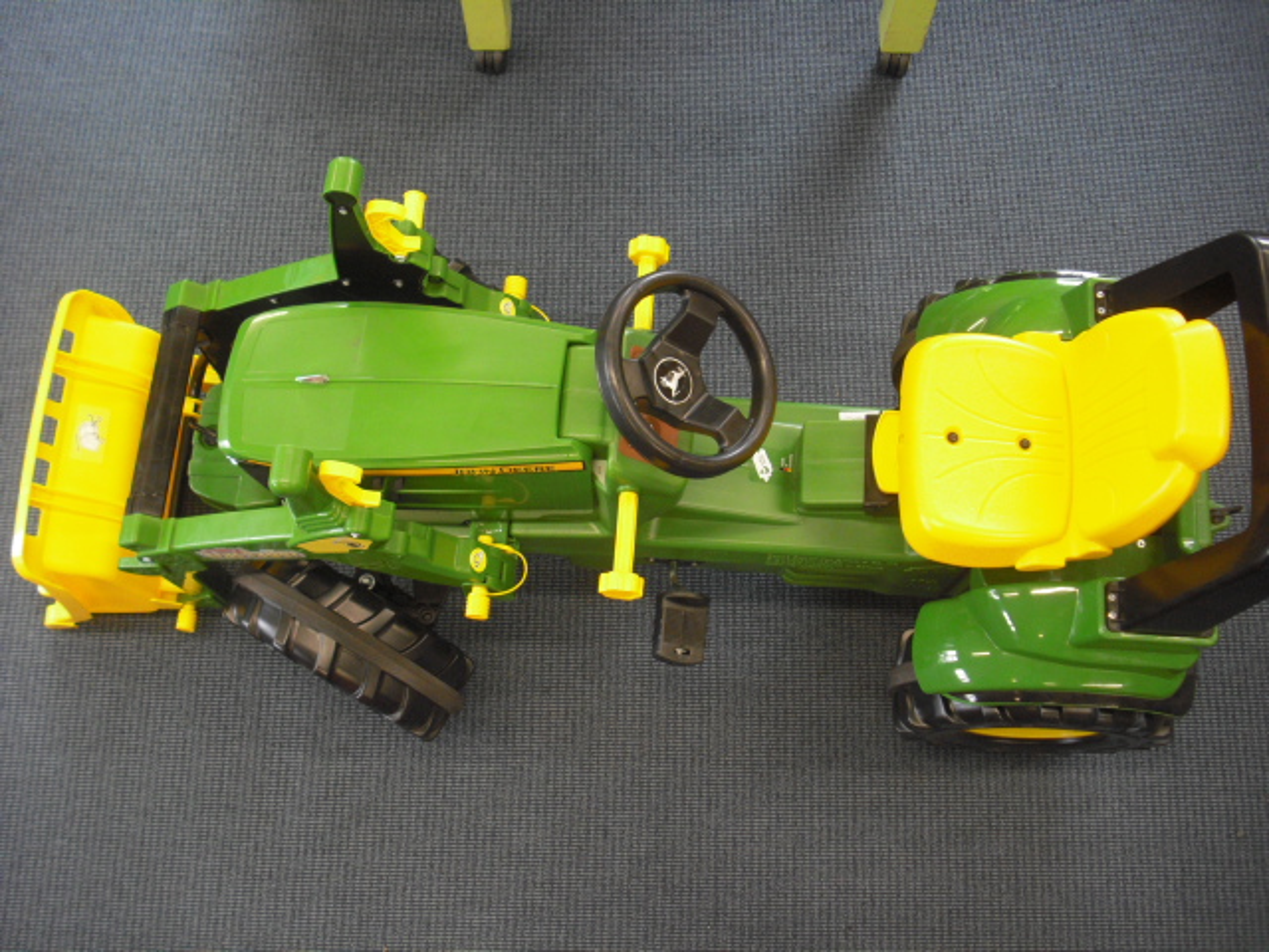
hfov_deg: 49.0
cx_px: 634
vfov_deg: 37.7
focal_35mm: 38
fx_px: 1393
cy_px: 476
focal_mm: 6.2
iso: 200
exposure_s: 1/60
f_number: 2.8
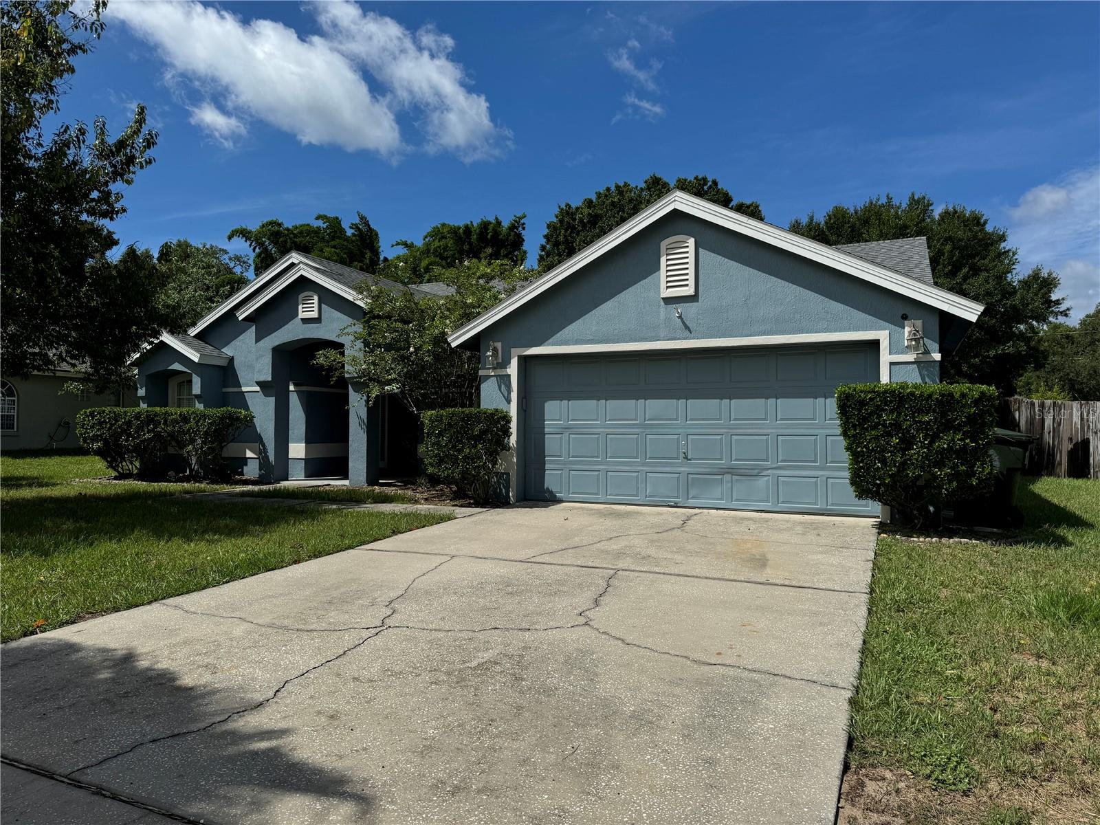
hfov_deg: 71.6
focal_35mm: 24
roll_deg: -0.2
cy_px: 412
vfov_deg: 56.8
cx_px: 550
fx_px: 763
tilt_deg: +0.8
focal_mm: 6.76
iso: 80
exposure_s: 1/7937
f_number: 1.78
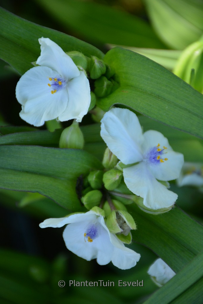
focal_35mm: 210
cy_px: 152
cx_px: 102
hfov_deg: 6.5
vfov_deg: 9.8
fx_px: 1776
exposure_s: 1/500
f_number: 5.6
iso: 1250
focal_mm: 140
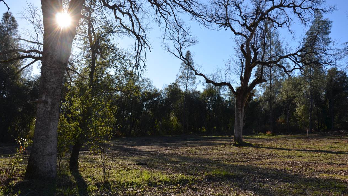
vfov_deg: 36.7
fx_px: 295
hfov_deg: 61.0
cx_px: 176
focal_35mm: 32
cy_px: 102
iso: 100
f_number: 8
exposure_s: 1/200
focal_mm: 20
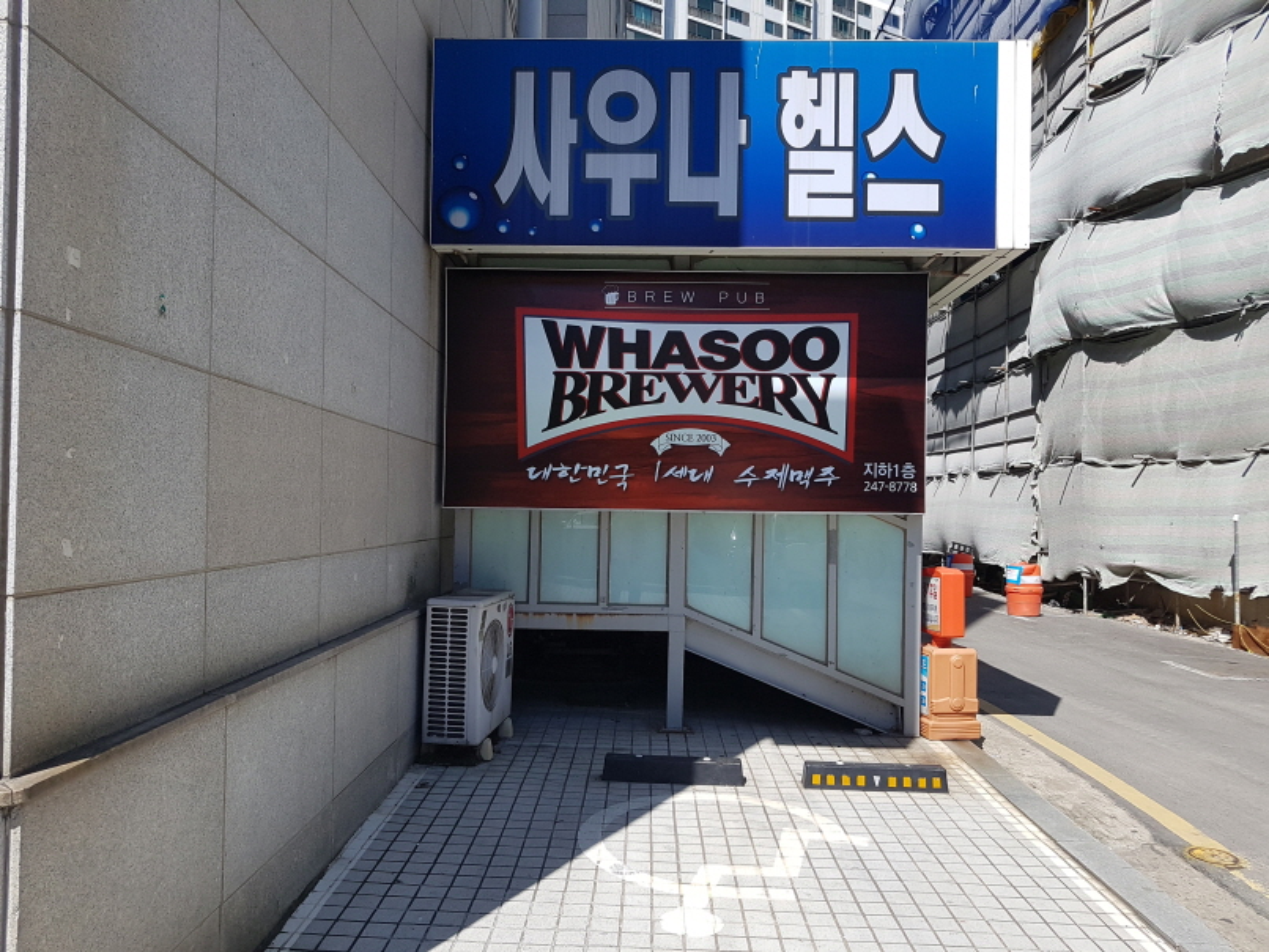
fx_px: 953
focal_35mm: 26
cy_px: 476
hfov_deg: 67.3
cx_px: 634
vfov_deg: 53.1
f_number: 1.7
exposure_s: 1/2416
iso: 50
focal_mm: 4.2
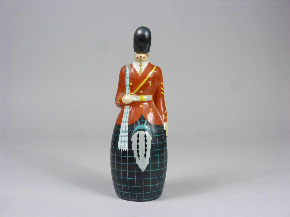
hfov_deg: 34.9
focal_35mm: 55
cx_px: 145
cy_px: 108
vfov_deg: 26.6
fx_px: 461
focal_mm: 10
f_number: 3.2
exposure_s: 1/50
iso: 400
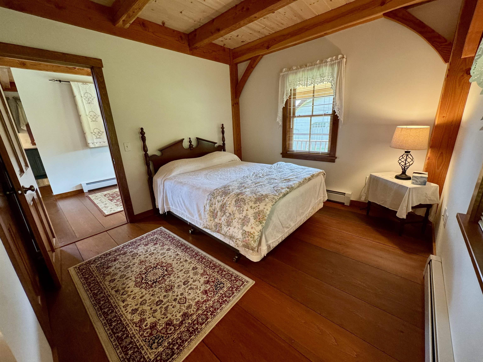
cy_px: 181
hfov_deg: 102.1
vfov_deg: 85.7
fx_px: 195
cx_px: 242
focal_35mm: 14
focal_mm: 2.22
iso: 250
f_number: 2.2
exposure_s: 1/120
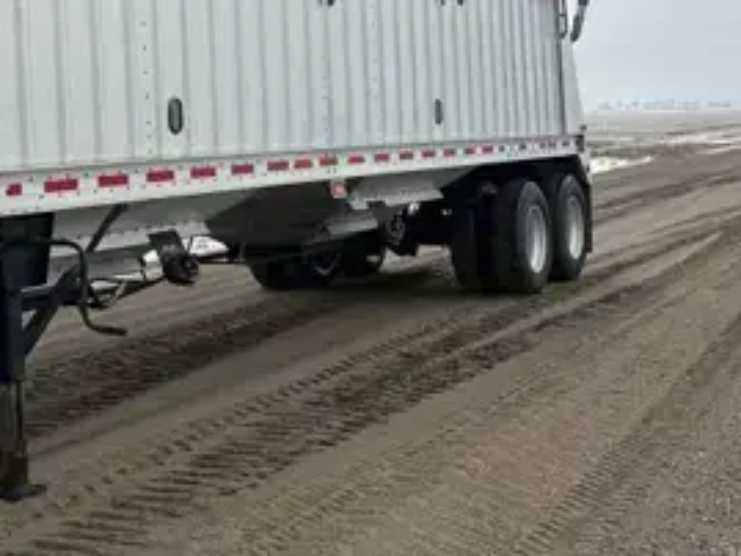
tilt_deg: -1.6
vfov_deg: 25.5
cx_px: -129
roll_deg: +1.5
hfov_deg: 29.4
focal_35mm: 57
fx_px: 1221
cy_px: 165
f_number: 1.78
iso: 80
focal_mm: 6.86
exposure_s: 1/2967
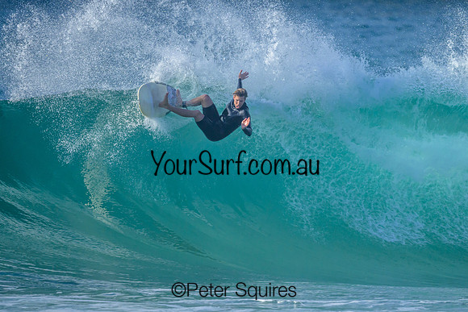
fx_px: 14214
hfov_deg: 1.9
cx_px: 277
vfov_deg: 1.3
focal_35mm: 1093
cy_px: 194
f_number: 8
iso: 1100
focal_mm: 800
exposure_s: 1/3200
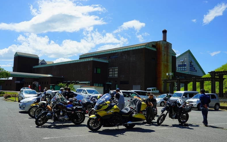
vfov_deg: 39.4
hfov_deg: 59.6
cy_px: 76
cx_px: 113
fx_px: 198
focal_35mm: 32
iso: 100
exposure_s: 1/200
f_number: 11
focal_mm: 31
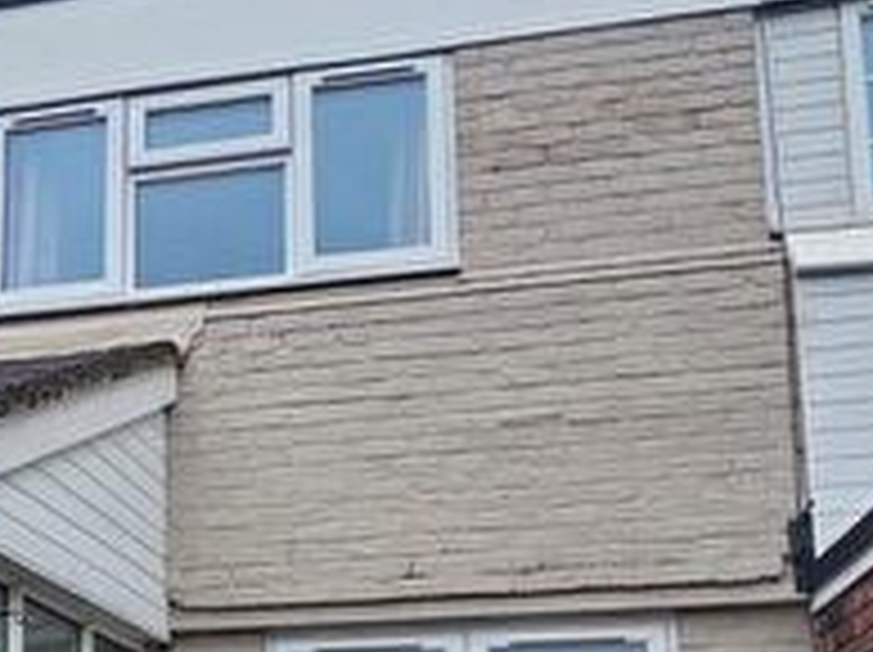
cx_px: 140
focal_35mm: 47
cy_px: 735
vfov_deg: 27.8
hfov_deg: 38.5
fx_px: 1184
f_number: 2.2
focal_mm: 2.2
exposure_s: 1/598
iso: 50
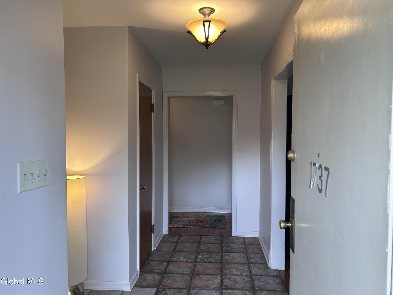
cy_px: 148
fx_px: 295
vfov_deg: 53.1
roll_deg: -0.1
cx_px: 196
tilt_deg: -2.1
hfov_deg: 67.3
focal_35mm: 26
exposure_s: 1/60
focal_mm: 5.7
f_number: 1.5
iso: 64
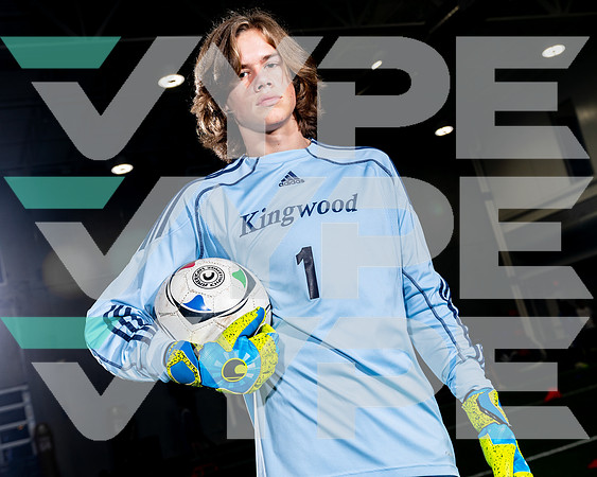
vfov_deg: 32.6
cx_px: 269
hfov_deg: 40.2
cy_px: 238
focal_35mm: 46
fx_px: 816
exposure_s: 1/125
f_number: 5.6
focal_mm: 41
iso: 100
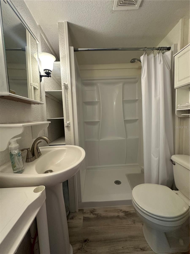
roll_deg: +2.0
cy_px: 127
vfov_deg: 102.1
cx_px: 95
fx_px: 102
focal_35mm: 14
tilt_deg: -6.0
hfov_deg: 85.7
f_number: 2.2
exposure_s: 1/60
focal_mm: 2.22
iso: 250
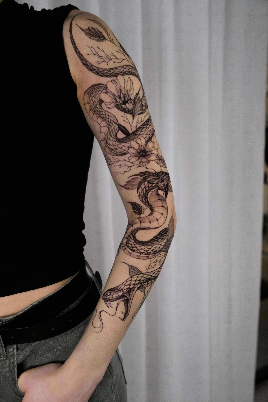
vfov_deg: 58.7
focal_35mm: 32
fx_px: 357
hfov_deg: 41.1
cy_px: 201
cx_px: 134
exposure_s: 1/125
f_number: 3.2
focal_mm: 21.4
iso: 2000
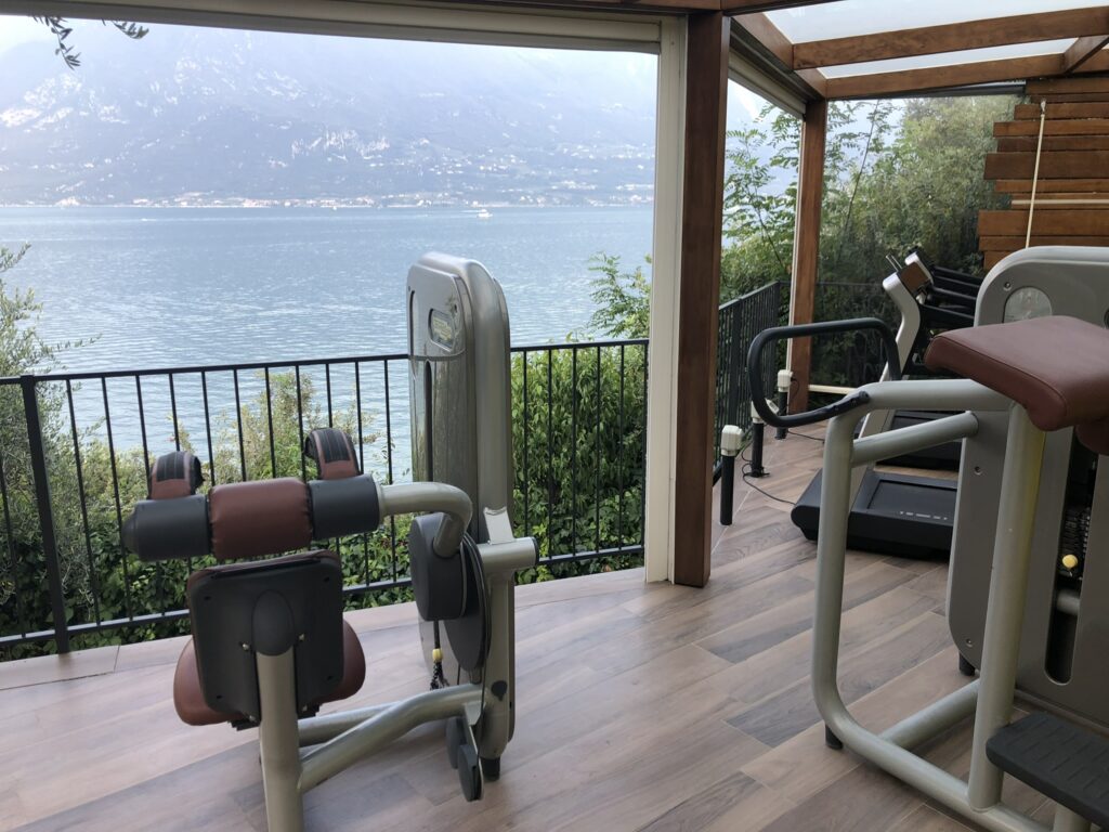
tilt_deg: -12.4
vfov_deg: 49.7
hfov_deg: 63.4
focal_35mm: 28
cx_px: 554
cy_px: 416
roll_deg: +1.2
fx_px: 897
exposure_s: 1/120
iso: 20
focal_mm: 4
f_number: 1.8
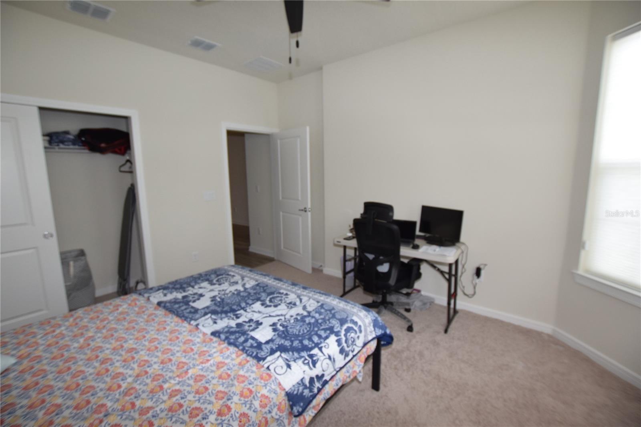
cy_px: 214
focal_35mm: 15
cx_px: 320
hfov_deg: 100.4
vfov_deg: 77.3
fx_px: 267
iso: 800
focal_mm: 10
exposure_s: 1/100
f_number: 4.5
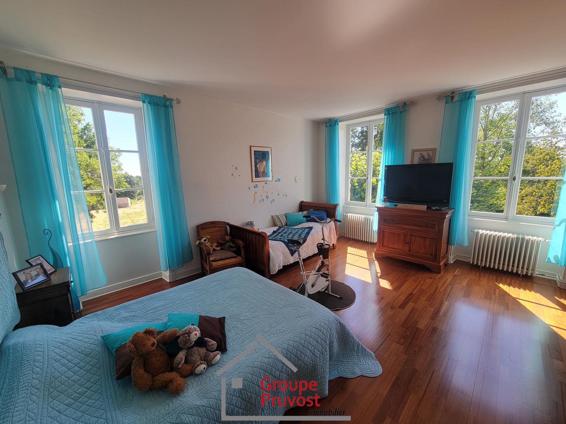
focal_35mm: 13
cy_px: 212
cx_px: 283
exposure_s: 1/198
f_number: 2.2
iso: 50
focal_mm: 2.2
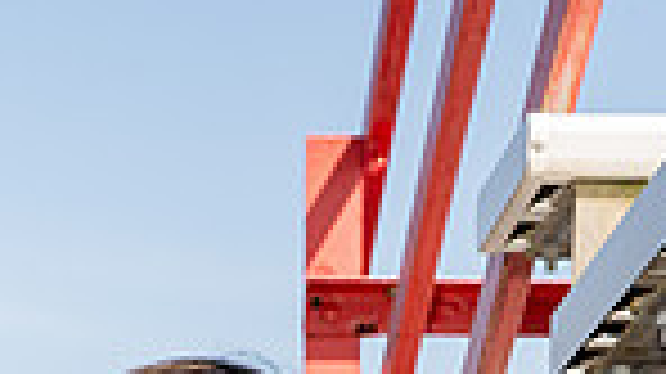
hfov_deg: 13.7
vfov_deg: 7.2
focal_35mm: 156
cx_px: 171
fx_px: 2753
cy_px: 955
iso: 250
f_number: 8
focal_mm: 49
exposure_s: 1/250
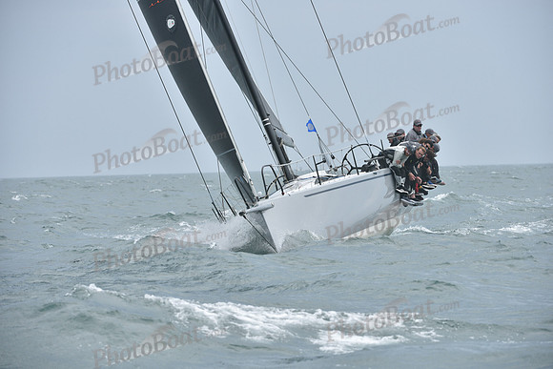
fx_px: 3687
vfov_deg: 5.7
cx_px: 276
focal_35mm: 240
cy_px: 184
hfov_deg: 8.6
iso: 320
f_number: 7.1
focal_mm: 240
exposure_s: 1/1000
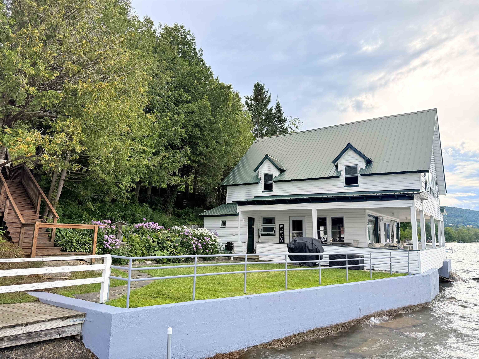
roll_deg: -1.7
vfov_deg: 56.8
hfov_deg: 71.6
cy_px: 180
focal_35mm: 24
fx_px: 332
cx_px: 240
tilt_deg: +10.0
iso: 125
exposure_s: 1/3145
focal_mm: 6.76
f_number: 1.78
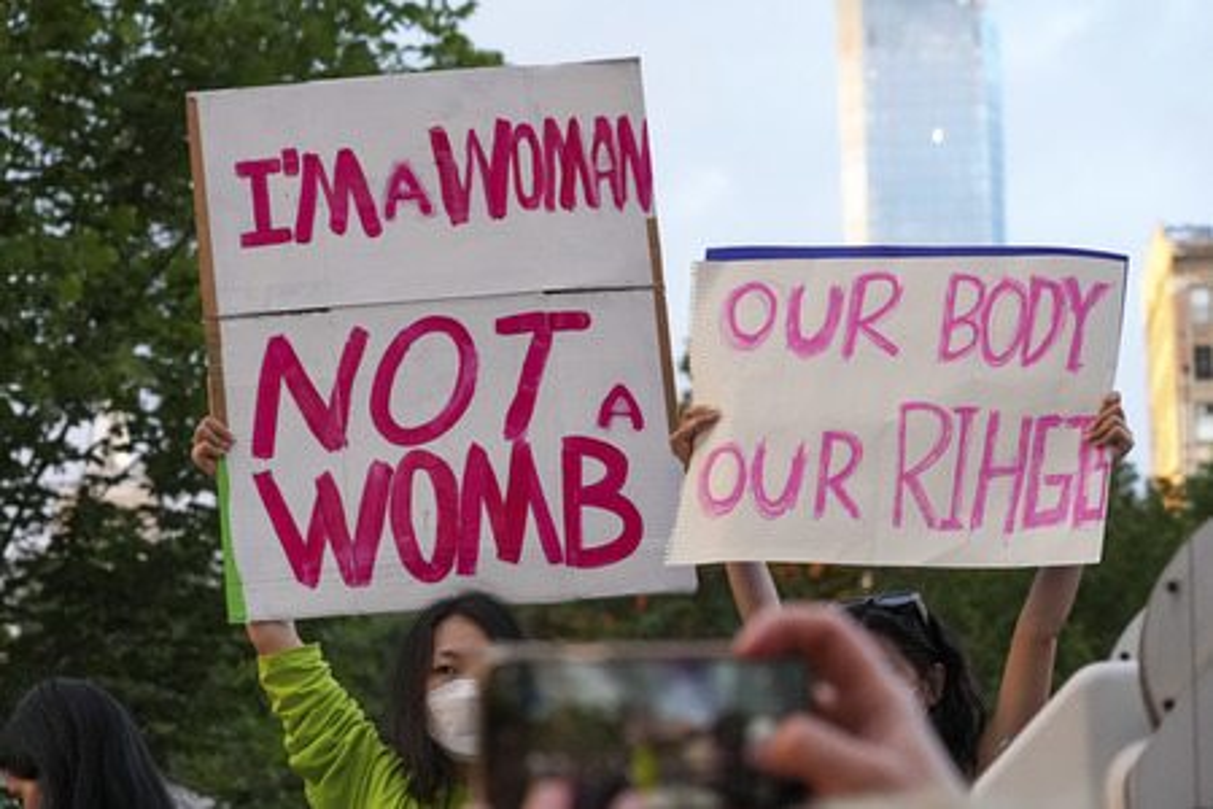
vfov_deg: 13.7
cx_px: 606
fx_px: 3369
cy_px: 404
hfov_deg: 20.4
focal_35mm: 100
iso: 8000
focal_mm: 100
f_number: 8
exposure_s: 1/320
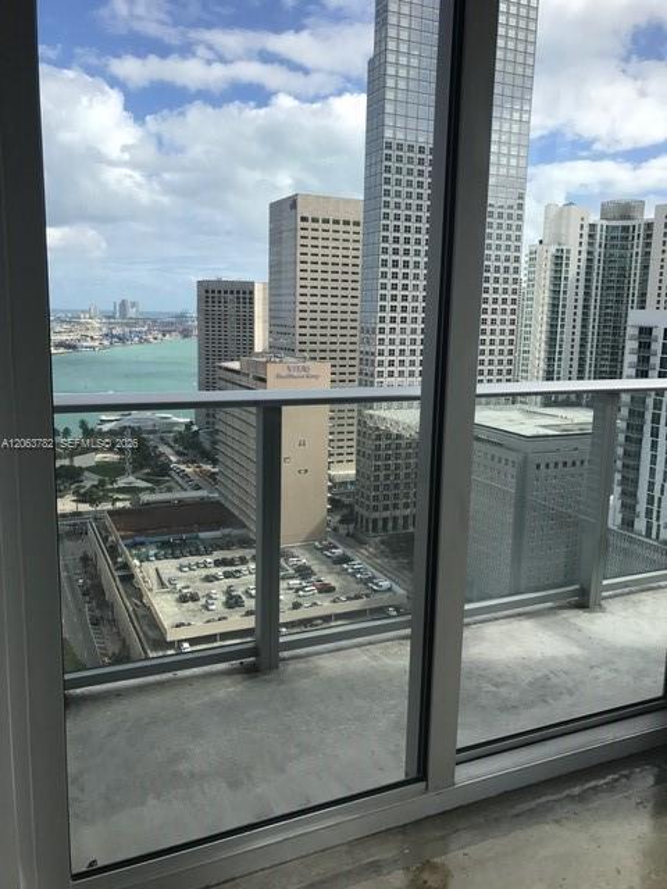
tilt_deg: -9.6
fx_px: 719
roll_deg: -0.2
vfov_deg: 63.4
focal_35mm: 28
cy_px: 444
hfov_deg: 49.7
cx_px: 334
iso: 20
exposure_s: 1/1030
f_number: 1.8
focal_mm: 3.99
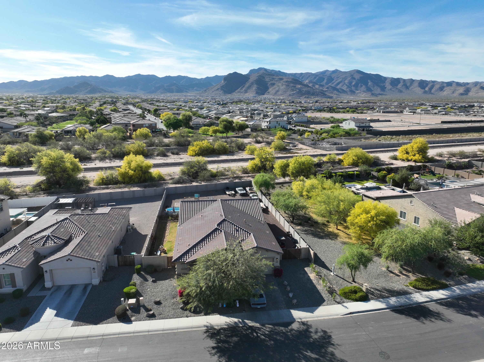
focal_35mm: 24
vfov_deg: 56.8
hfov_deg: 71.6
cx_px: 242
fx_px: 335
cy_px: 181
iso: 200
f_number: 2.8
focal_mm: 12.29
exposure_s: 1/2500
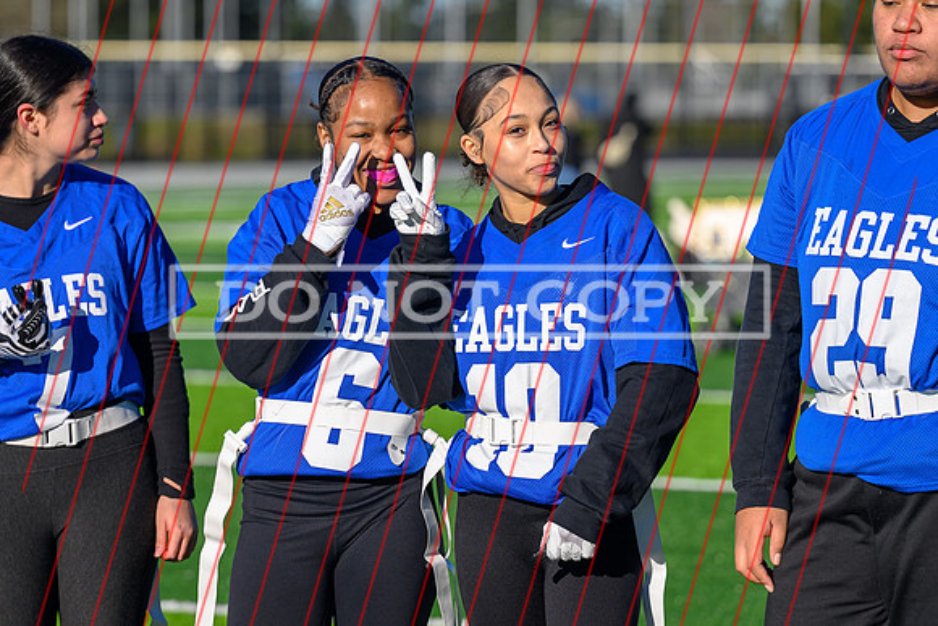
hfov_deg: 13.1
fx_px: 4081
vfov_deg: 8.8
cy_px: 299
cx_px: 399
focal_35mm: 157
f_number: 2.8
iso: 64
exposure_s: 1/1000
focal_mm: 103
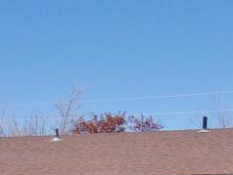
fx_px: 782
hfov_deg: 16.9
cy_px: 219
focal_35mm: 116
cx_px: 97
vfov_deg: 12.4
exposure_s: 1/125
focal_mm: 4.9
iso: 80
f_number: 10.4
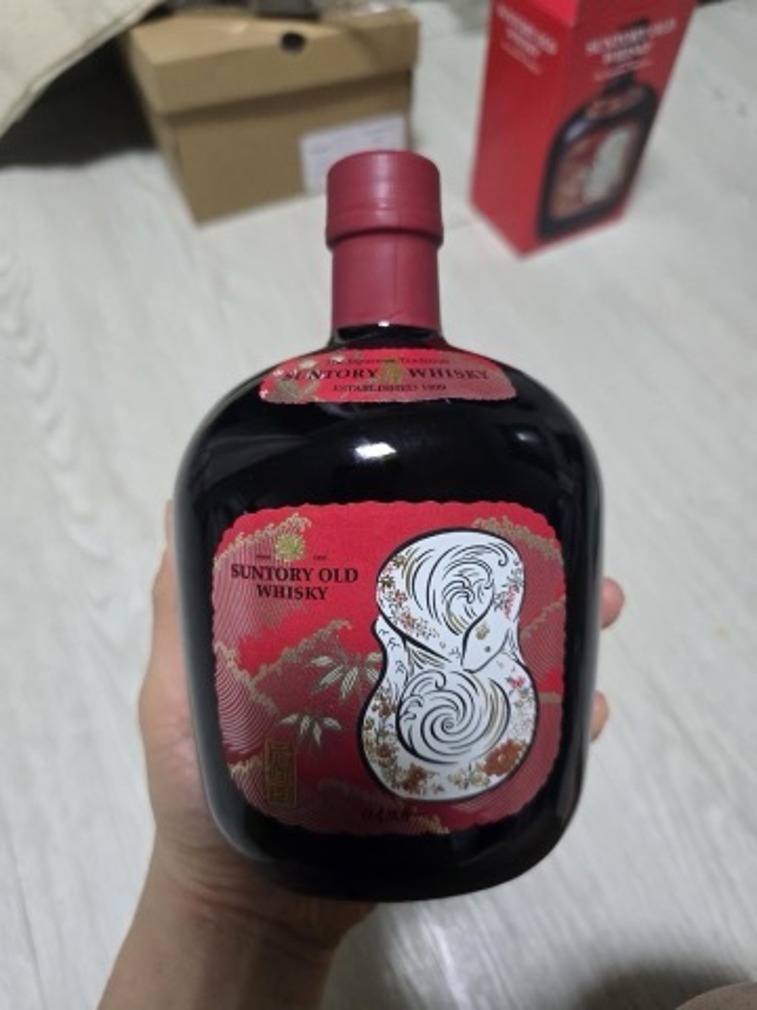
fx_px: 671
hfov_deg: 58.9
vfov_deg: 73.9
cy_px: 505
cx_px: 378
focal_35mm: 23
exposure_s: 1/120
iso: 800
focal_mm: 6.3
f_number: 1.7
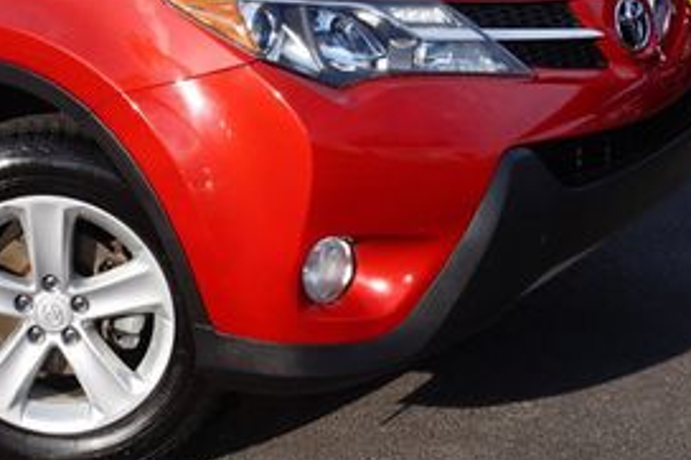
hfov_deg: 23.9
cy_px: 20
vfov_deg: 16.5
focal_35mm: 81
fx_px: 1557
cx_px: -8
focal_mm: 23
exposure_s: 1/80
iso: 100
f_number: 11
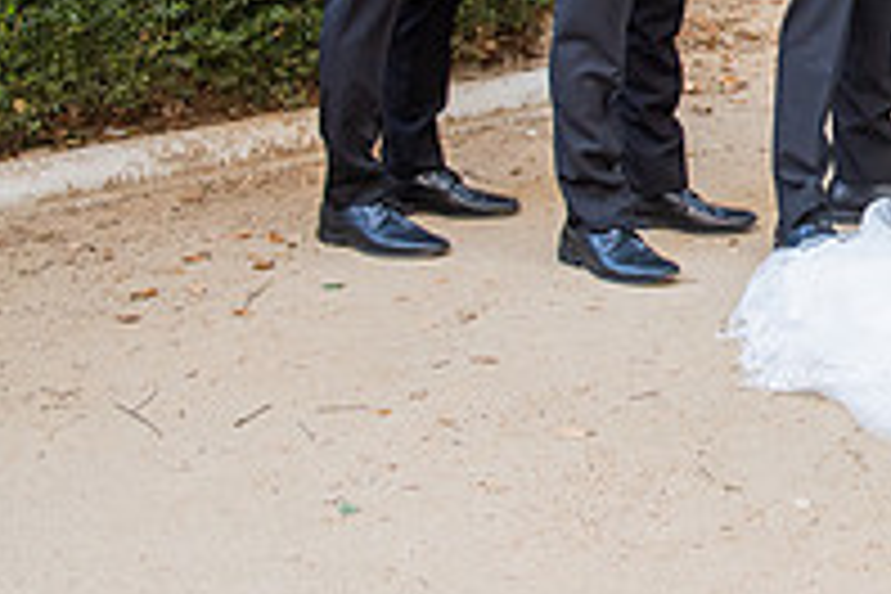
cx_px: 1156
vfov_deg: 14.5
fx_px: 2252
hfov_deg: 20.5
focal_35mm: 91
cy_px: -142
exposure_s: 1/200
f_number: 4.5
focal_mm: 31
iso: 640
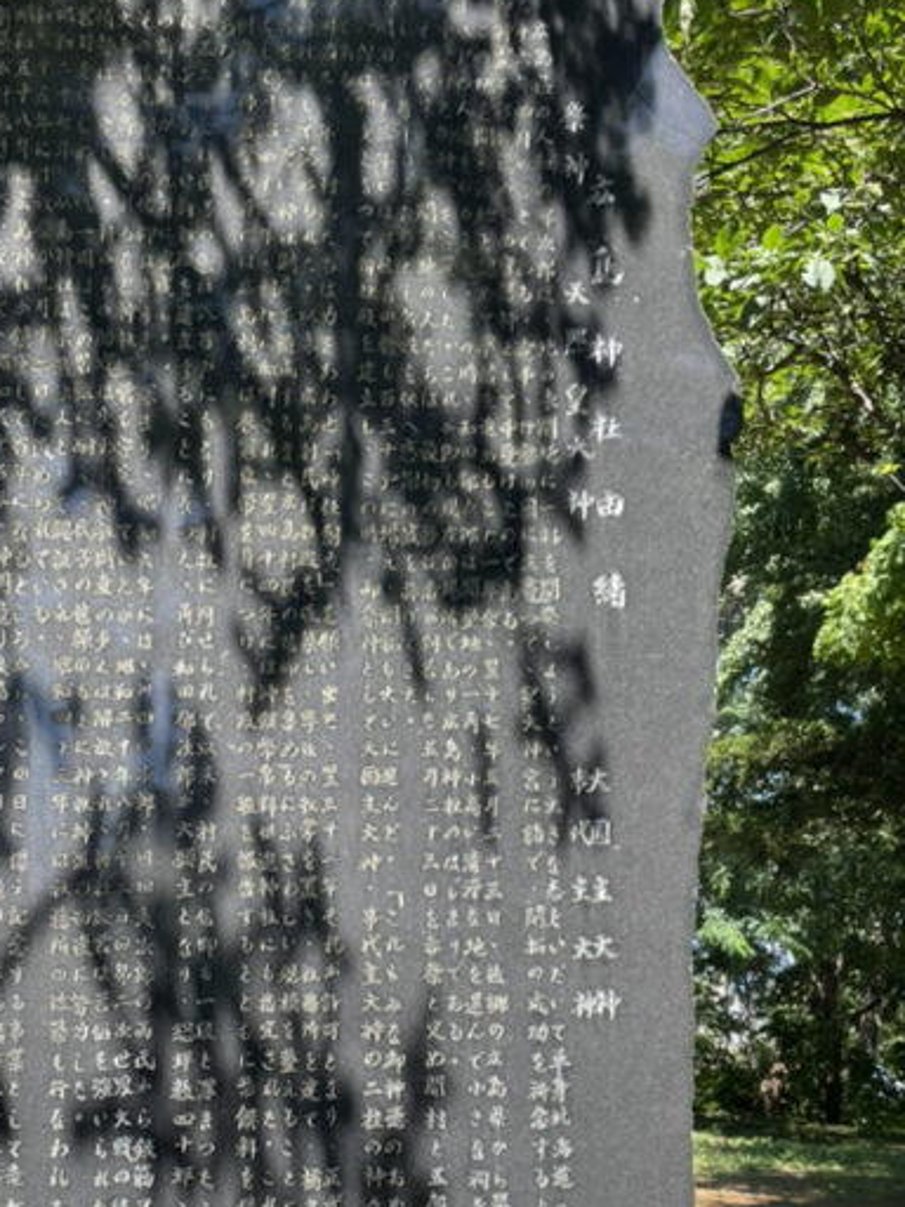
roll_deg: +0.4
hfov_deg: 27.8
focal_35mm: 52
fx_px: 1813
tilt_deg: +6.6
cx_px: 266
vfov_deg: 36.3
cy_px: 835
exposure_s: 1/633
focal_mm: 4.2
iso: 32
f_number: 1.6
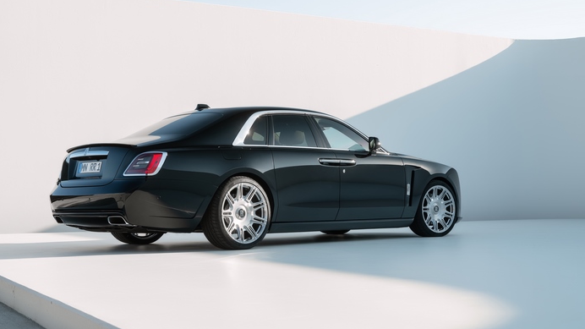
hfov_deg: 39.2
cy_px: 139
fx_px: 822
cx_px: 292
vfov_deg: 22.6
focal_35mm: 53
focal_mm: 50
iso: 125
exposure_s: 1/100
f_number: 7.1
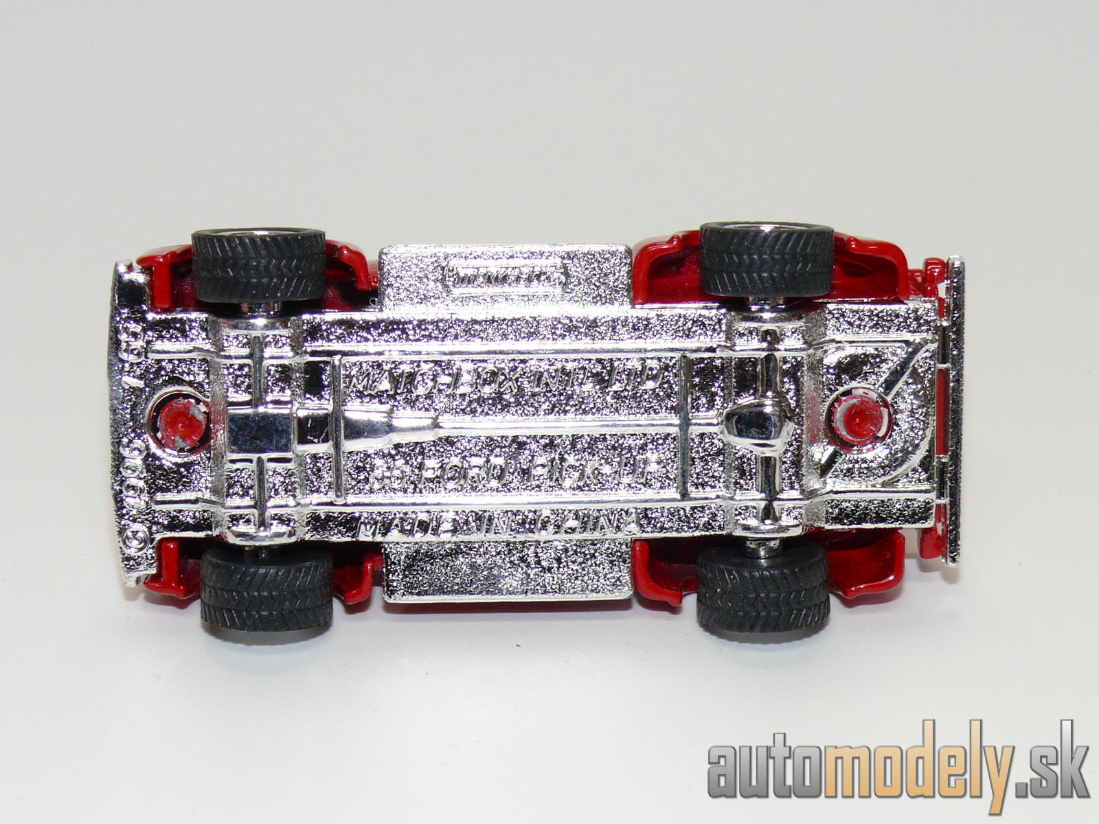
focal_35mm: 95
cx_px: 550
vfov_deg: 15.6
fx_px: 3016
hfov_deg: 20.7
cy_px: 412
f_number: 4
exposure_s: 1/30
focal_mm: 13
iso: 100
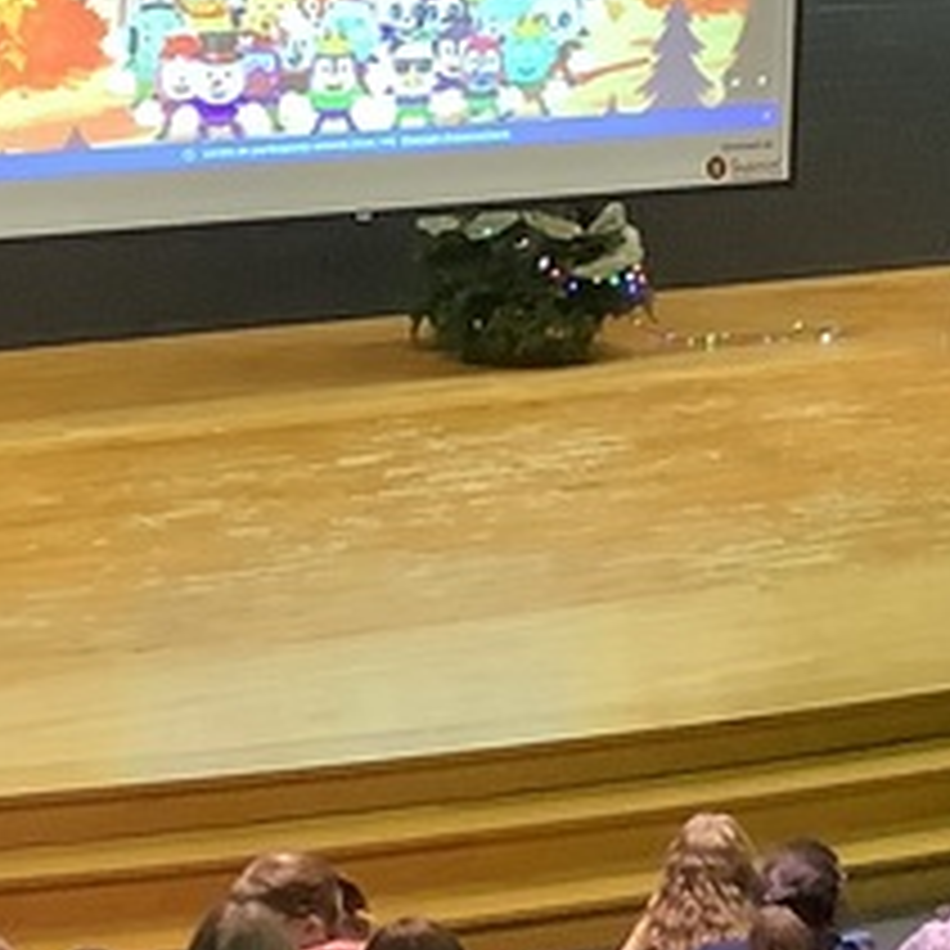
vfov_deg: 13.4
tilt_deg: -15.7
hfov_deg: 13.4
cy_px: 617
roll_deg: -0.9
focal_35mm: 130
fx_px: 4036
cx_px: 477
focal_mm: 3.3
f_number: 2.4
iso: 400
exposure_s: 1/30
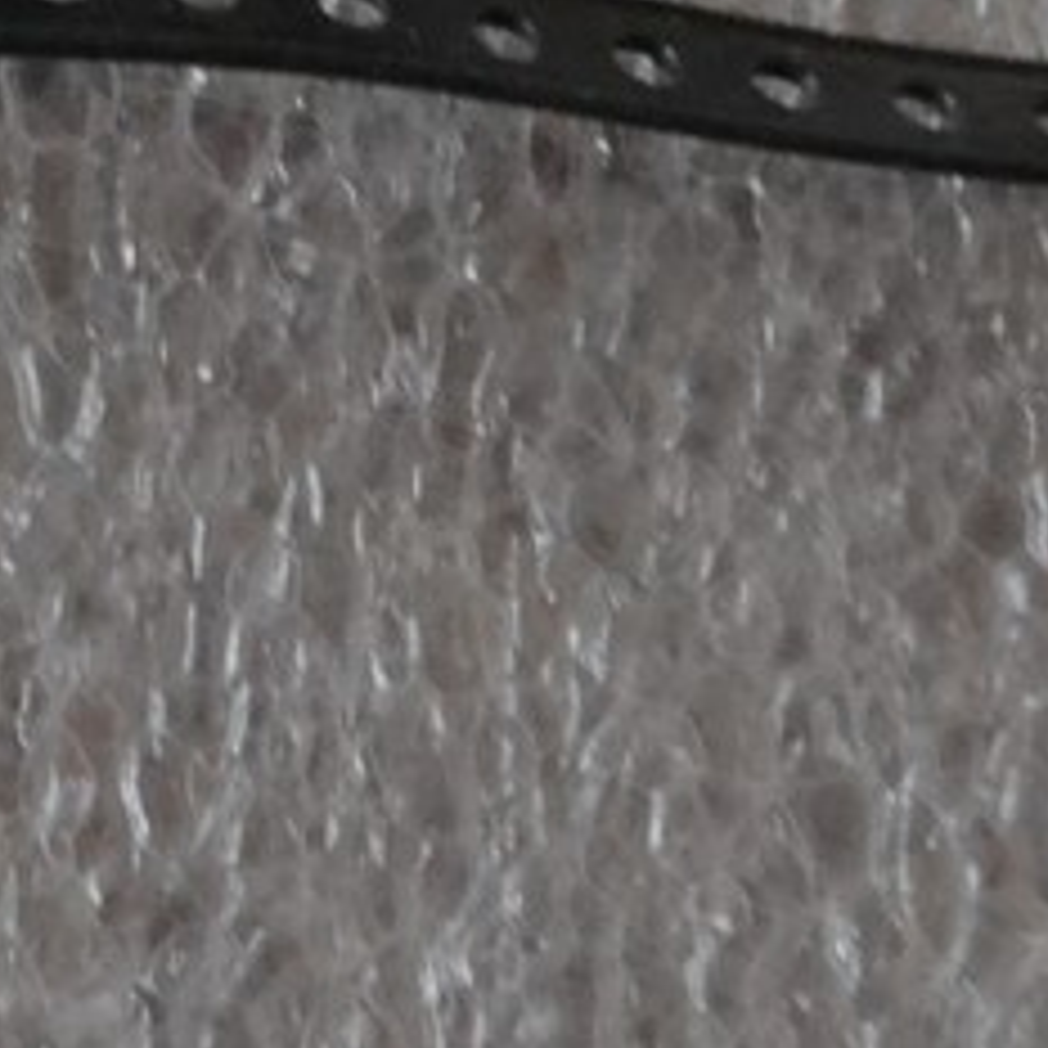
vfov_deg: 9.1
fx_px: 6576
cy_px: 72
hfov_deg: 8.7
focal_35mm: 192
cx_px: -877
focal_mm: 26
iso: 3200
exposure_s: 1/30
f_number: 4.2
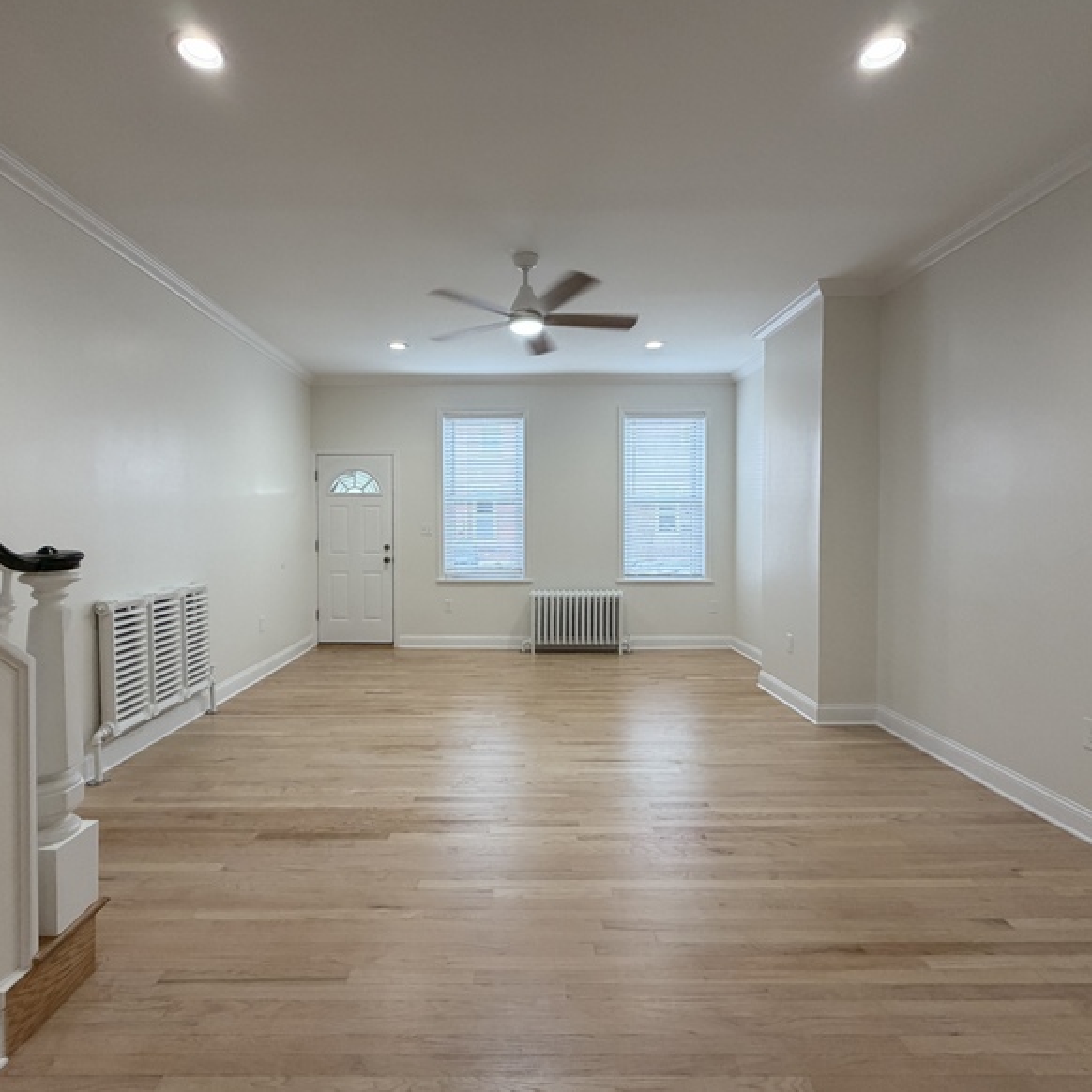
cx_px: 525
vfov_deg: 84.0
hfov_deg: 83.9
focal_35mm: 17
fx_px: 607
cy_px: 538
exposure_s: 1/120
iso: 250
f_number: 2.2
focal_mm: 2.22
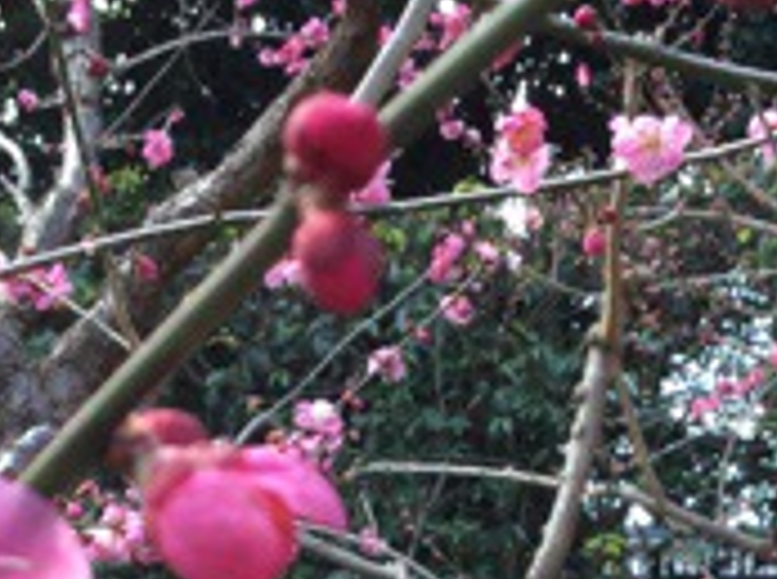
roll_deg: -0.8
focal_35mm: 115
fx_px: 2576
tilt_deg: -3.2
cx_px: 584
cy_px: 893
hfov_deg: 17.1
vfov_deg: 12.2
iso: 25
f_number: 2.4
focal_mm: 3.3
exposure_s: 1/120
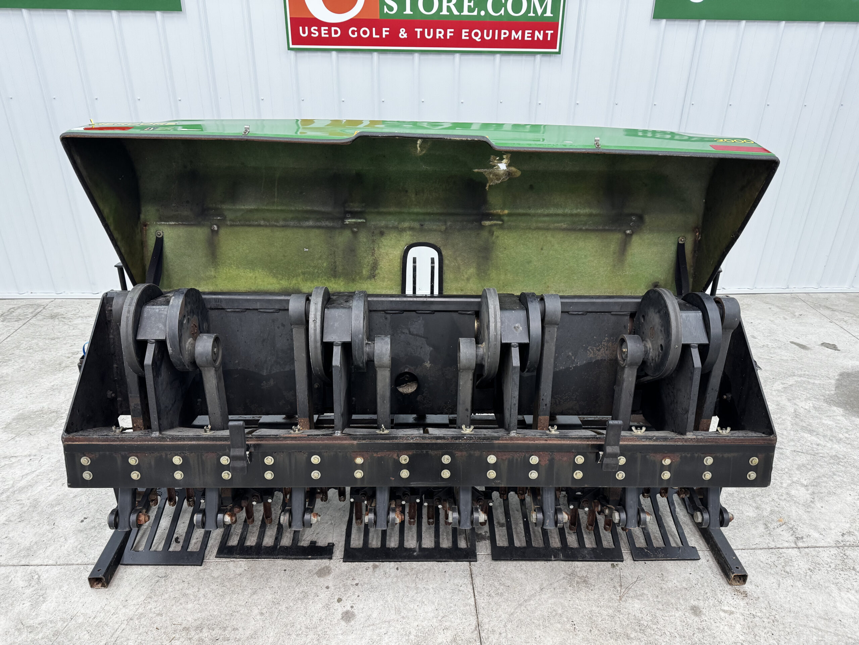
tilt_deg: -26.5
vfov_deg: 56.8
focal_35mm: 24
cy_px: 322
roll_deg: -1.5
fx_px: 596
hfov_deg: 71.6
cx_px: 430
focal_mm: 6.76
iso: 200
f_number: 1.78
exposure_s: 1/120
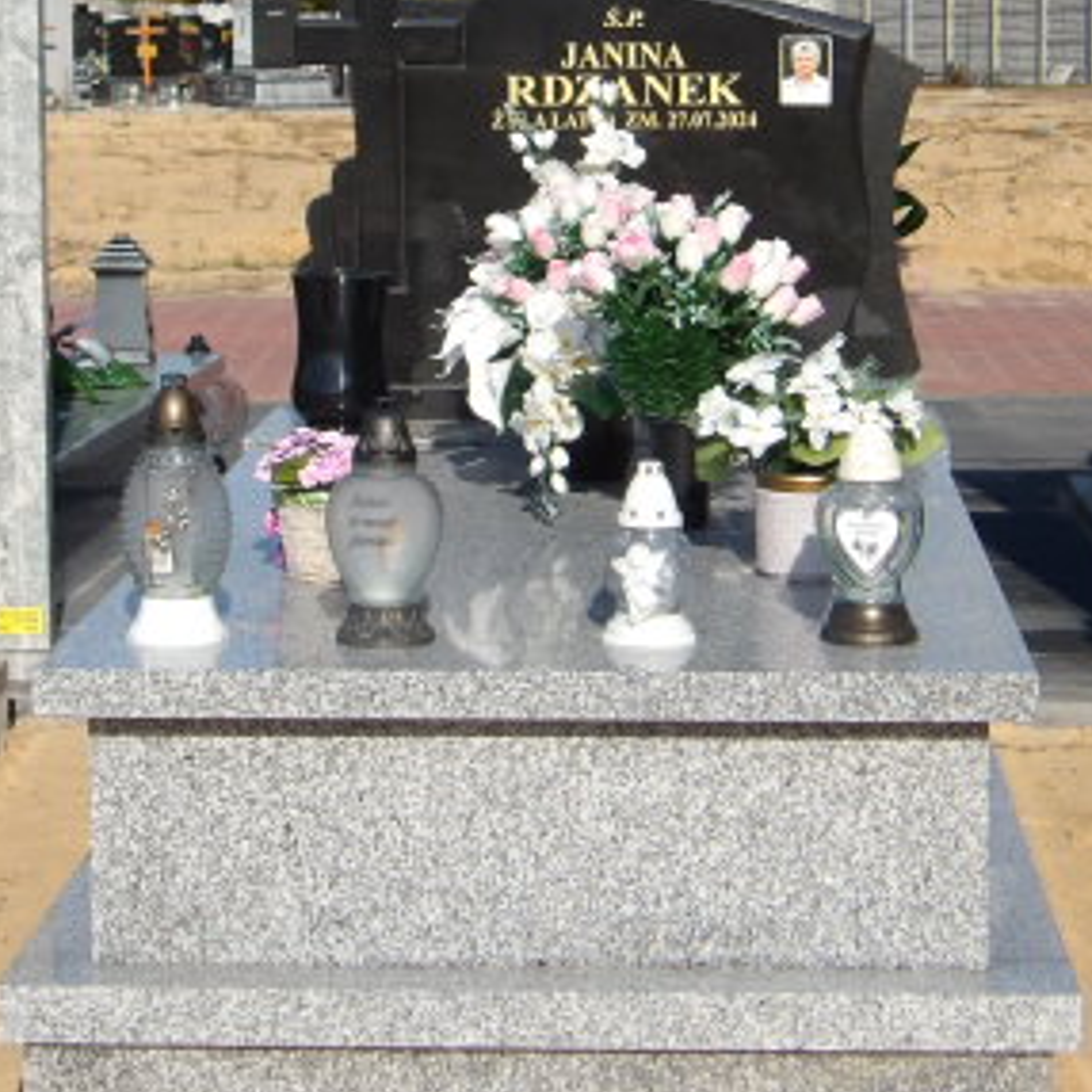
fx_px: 3747
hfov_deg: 16.6
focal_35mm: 105
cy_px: 389
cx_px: 588
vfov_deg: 16.6
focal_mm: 9.4
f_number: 4.2
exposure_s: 1/901
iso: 100
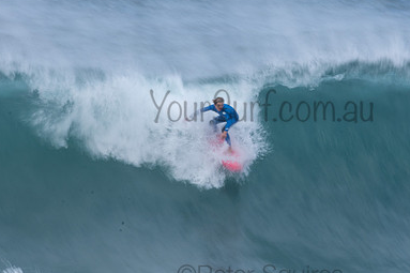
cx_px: 260
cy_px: 97
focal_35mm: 1137
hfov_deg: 1.8
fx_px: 12943
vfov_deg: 1.2
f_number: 25
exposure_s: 1/20
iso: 100
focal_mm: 500
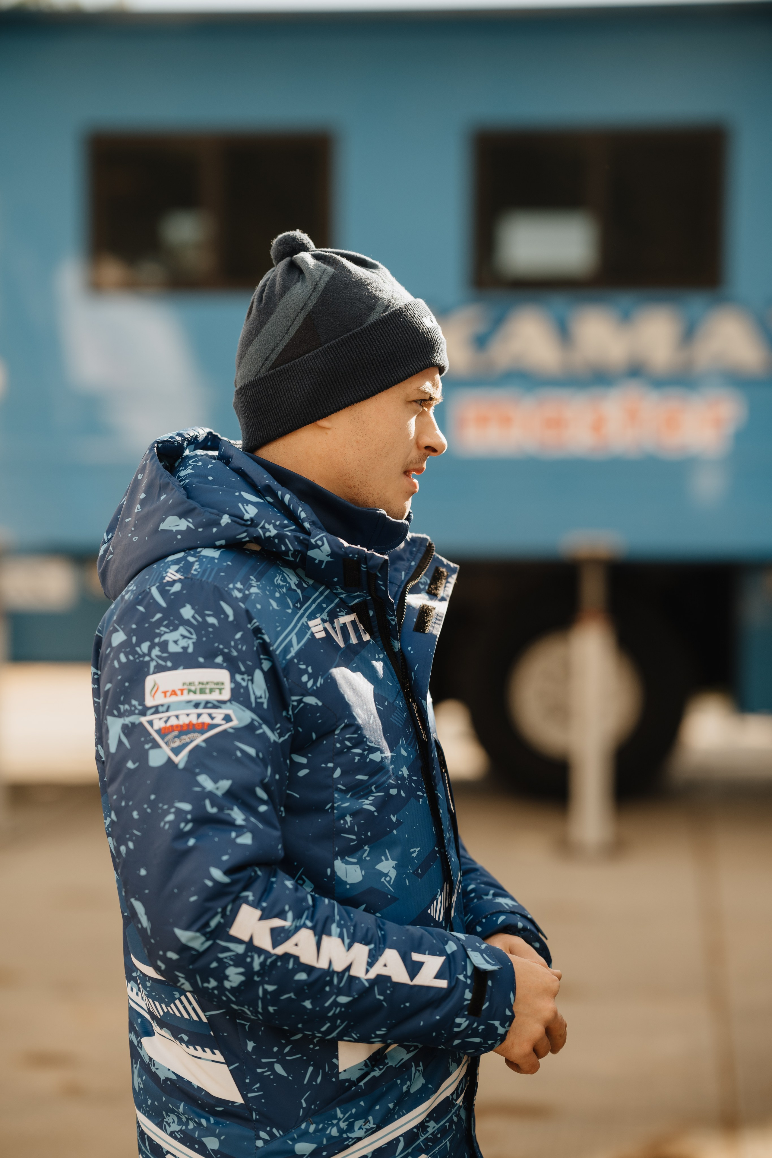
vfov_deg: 23.9
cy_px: 579
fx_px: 2734
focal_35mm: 85
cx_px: 386
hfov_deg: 16.1
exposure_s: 1/500
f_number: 2
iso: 100
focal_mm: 85
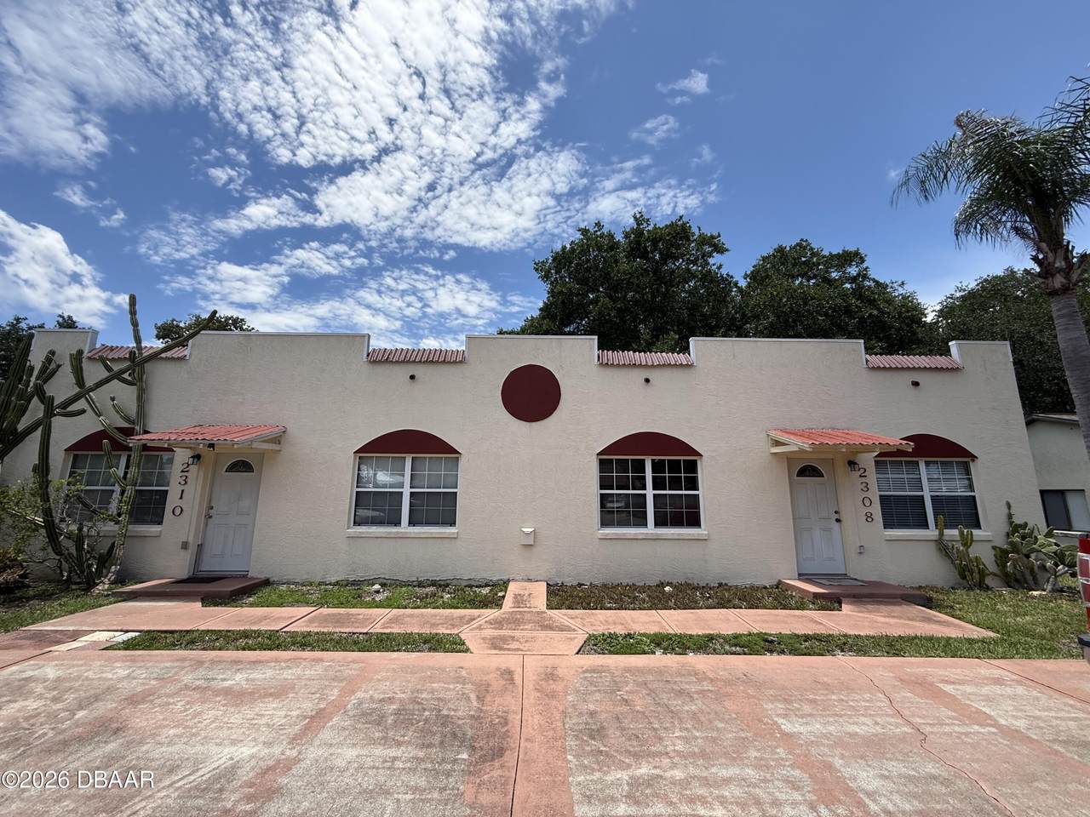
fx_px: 441
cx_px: 545
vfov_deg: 85.7
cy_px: 408
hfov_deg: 102.1
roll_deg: -0.9
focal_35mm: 14
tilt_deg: +11.4
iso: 50
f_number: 2.2
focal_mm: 2.22
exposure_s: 1/1901
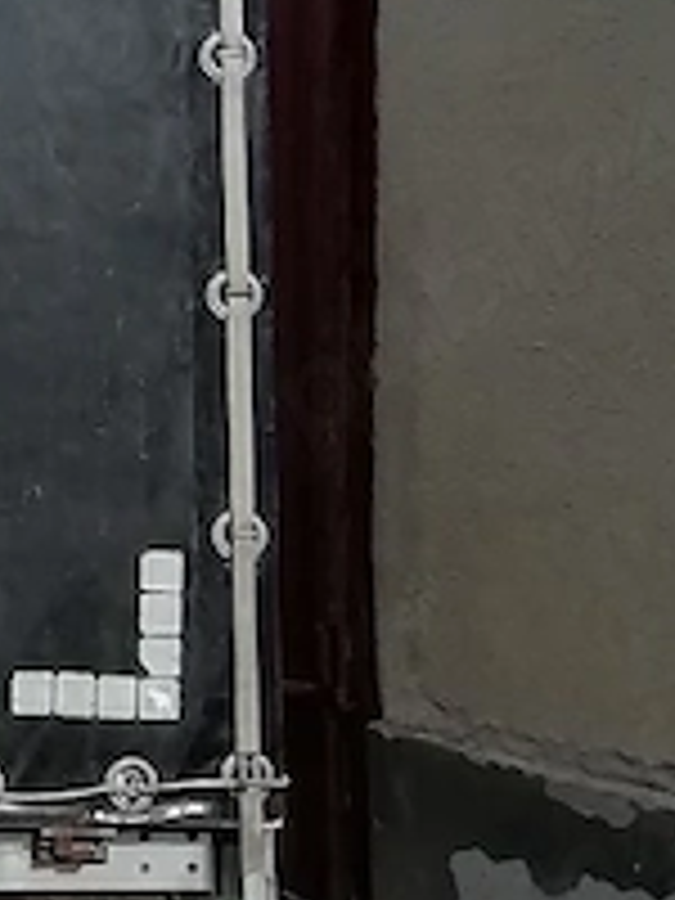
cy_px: 328
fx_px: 1768
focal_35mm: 68
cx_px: -657
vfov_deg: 28.4
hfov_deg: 16.6
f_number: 2.4
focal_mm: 1.78
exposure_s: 1/1250
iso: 50
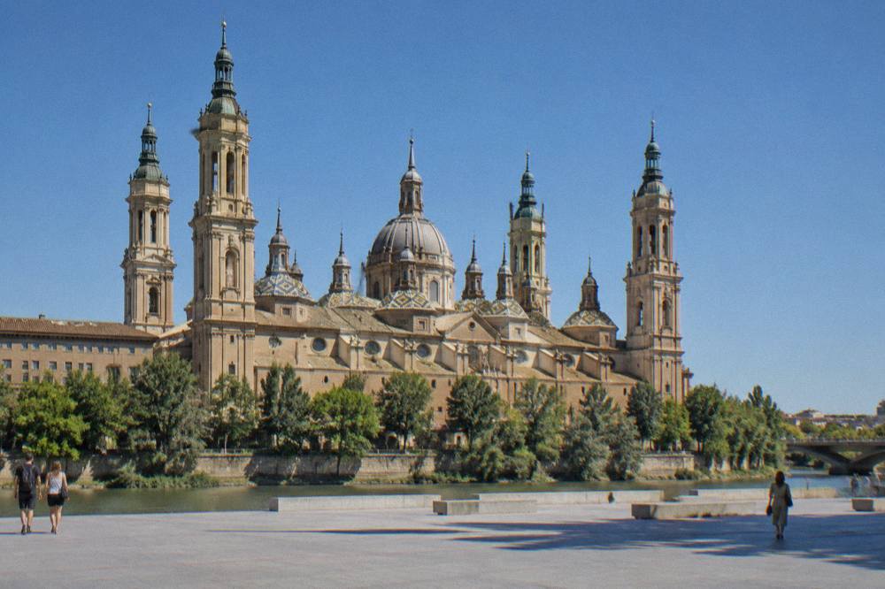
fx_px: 2580
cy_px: 294
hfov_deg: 19.5
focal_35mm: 105
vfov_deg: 13.0
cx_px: 442
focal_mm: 105
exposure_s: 1/250
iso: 320
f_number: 9
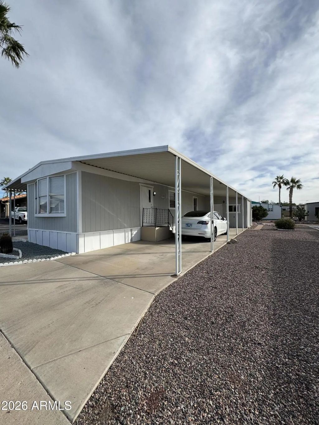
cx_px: 160
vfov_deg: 102.1
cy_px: 212
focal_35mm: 14
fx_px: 172
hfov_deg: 85.7
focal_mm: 2.22
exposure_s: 1/1927
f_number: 2.2
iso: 50
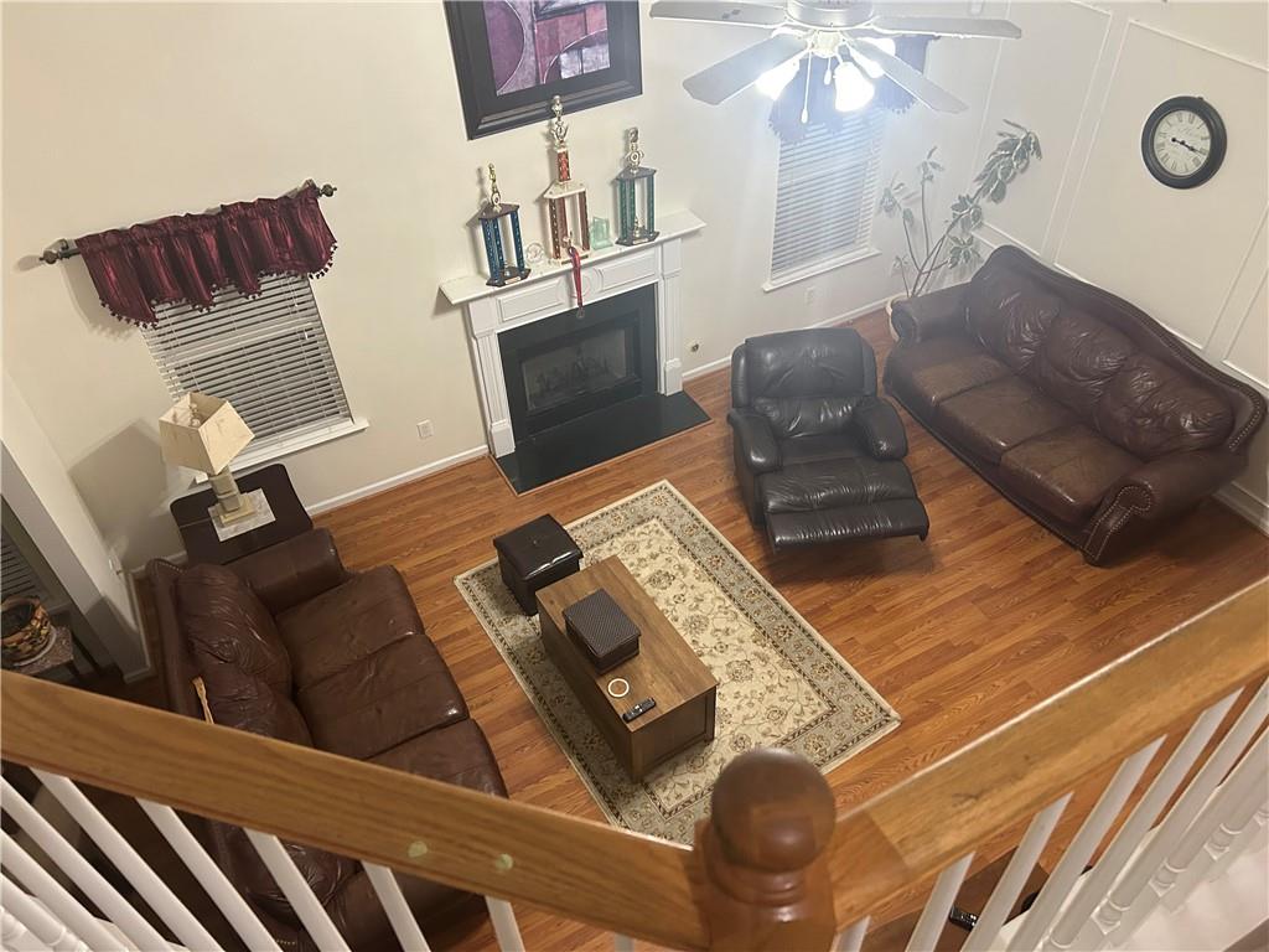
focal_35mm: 26
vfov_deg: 53.1
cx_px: 634
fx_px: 953
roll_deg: +1.9
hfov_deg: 67.3
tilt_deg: -43.4
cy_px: 476
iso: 500
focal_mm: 5.7
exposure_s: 1/60
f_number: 1.5
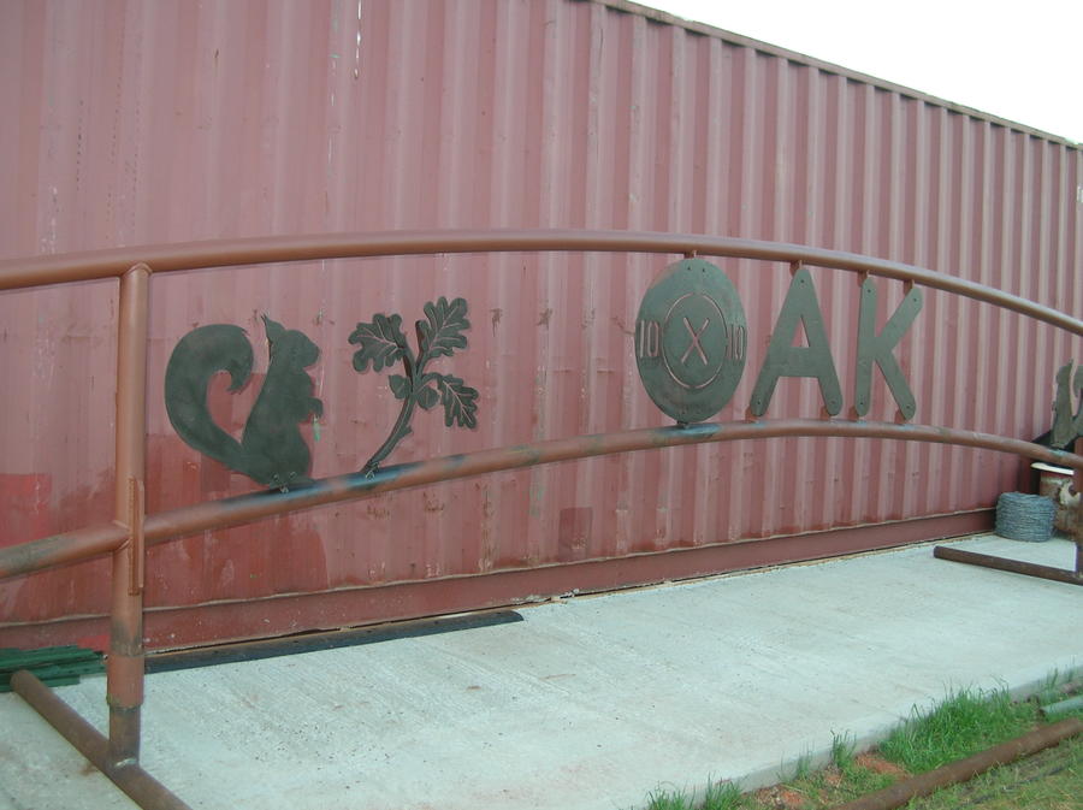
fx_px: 1313
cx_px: 542
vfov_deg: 34.3
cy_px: 405
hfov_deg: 44.8
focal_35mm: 42
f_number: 2.8
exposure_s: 1/30
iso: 50
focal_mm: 6.9
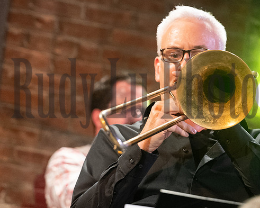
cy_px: 77
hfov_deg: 7.7
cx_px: 90
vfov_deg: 6.2
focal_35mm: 250
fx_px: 1924
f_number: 2.8
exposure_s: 1/500
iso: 5000
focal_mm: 115
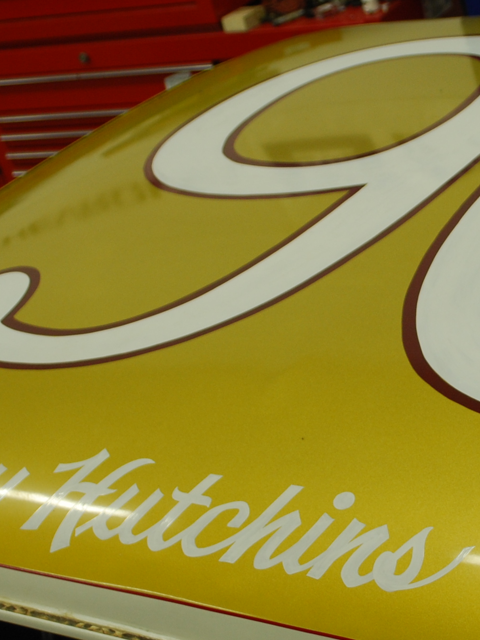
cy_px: 357
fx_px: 1535
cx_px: 434
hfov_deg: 17.5
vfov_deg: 23.5
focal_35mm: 83
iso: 200
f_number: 3.8
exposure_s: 1/40
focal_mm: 20
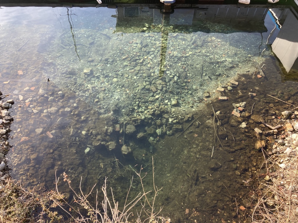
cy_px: 112
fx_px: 241
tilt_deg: -51.3
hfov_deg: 63.4
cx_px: 149
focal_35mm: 28
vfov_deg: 49.7
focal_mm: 3.99
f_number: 1.8
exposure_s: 1/127
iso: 20
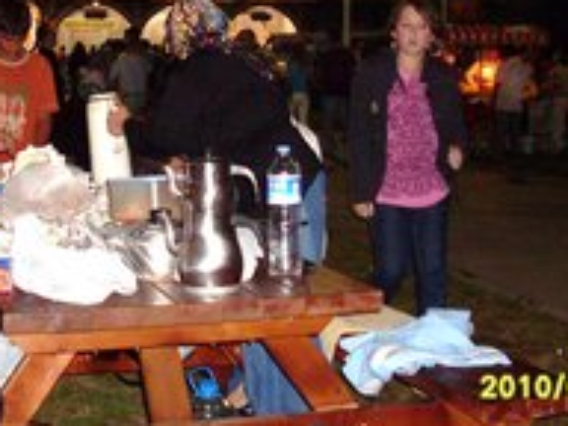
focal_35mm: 79
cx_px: 222
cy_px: 30
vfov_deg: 18.3
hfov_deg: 24.7
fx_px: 1296
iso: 200
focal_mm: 6.3
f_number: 2.8
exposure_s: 1/45
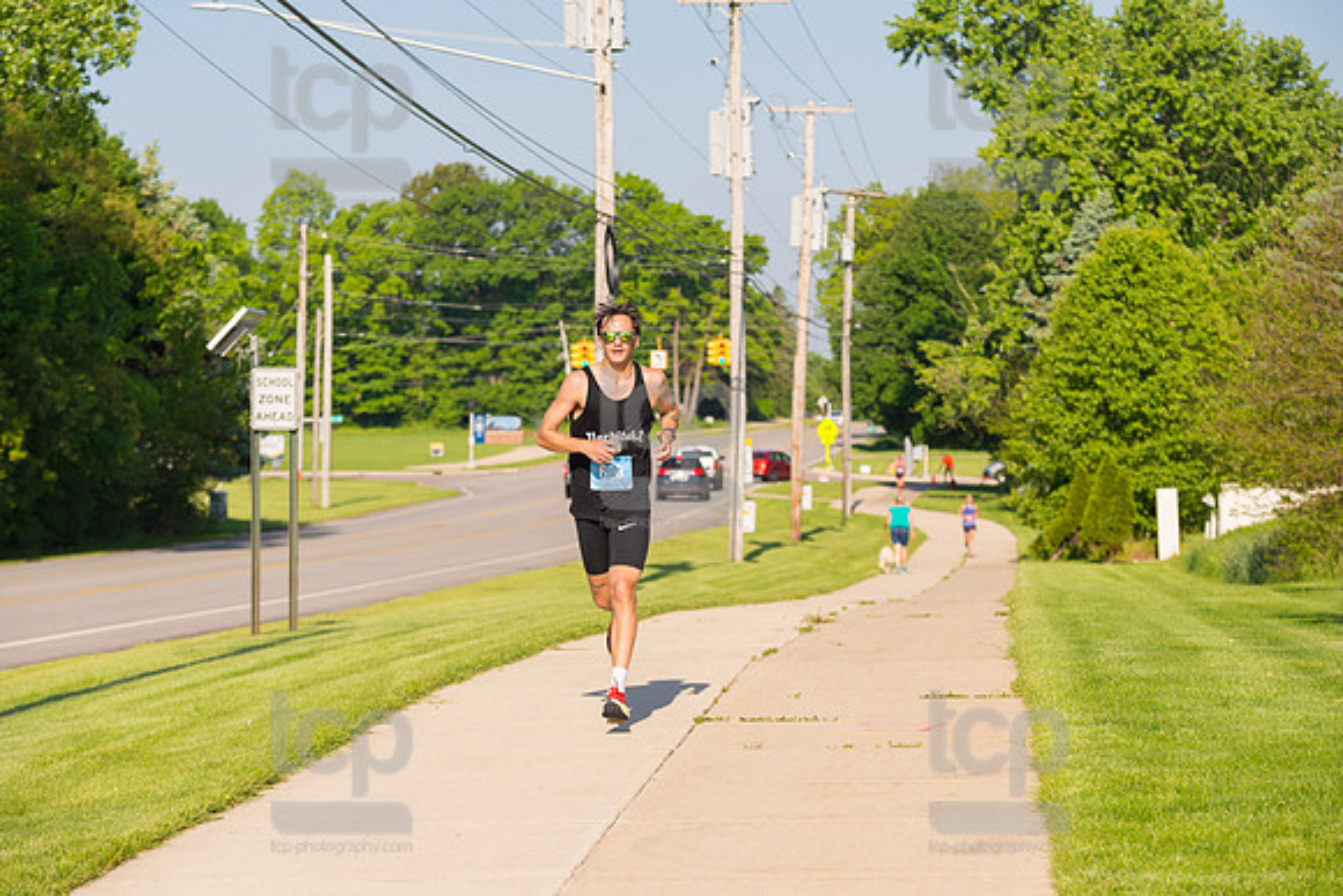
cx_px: 672
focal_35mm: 112
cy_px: 448
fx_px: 4179
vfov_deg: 12.2
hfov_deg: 18.3
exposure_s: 1/1600
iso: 400
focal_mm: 112
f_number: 5.6
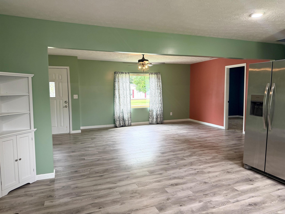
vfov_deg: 56.8
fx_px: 198
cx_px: 142
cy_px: 107
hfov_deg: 71.6
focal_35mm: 24
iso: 200
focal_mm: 6.76
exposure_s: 1/120
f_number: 1.78
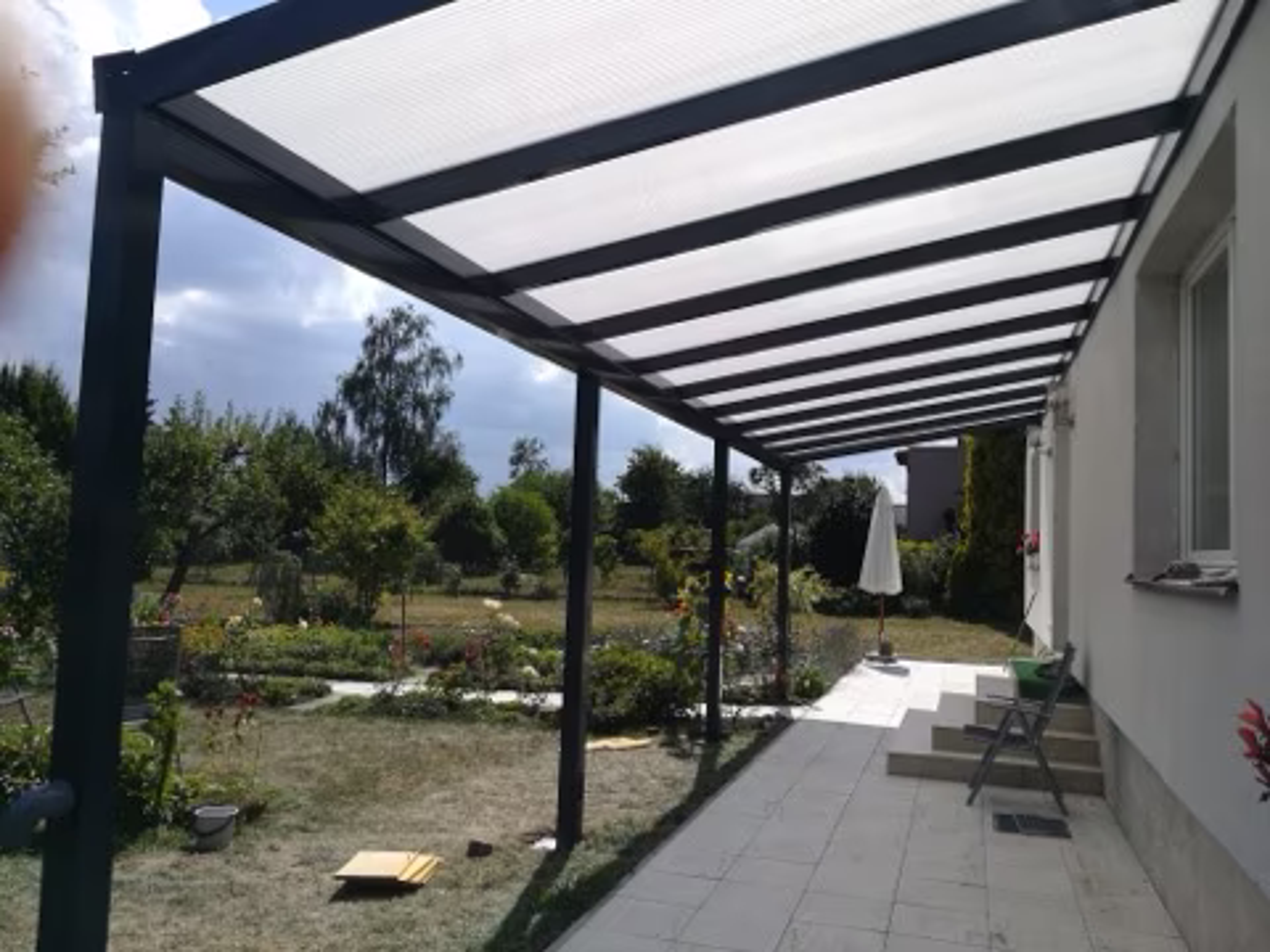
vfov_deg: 53.1
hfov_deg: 67.3
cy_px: 476
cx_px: 635
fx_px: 954
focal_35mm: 26
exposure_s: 1/1497
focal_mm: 3.83
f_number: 2.2
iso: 50
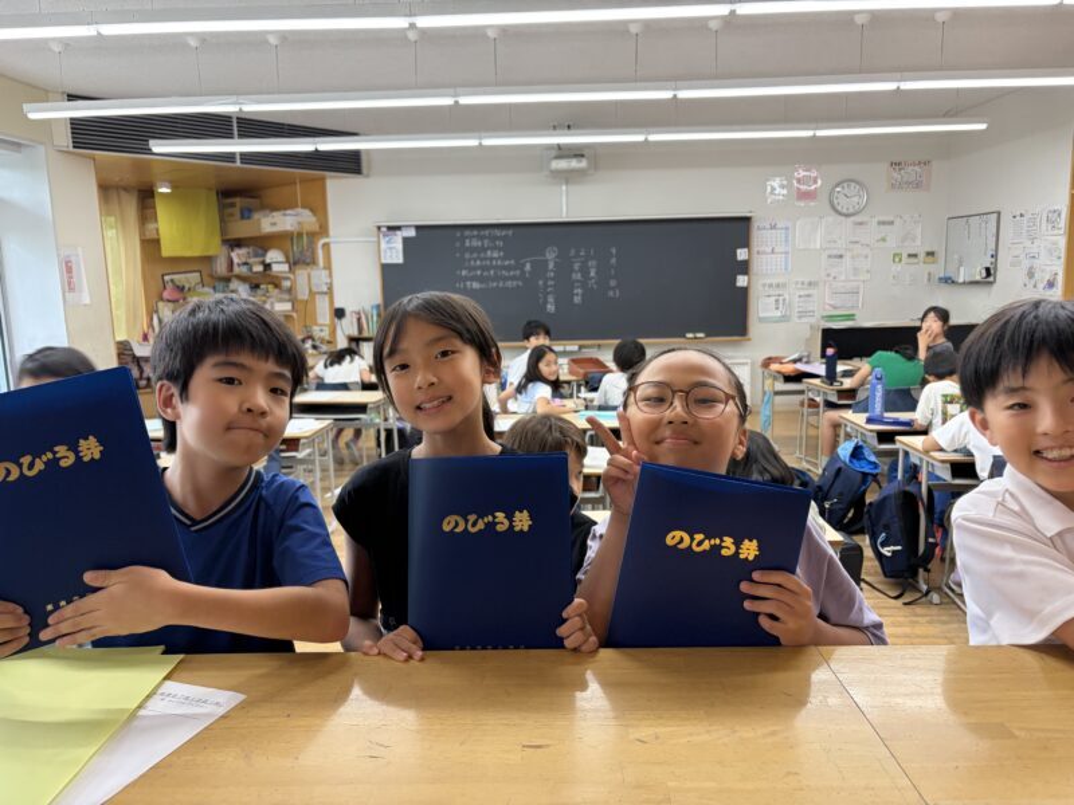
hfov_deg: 67.3
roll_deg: +2.0
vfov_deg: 53.1
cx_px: 537
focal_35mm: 26
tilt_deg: -9.4
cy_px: 402
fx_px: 807
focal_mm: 5.96
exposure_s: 1/100
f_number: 1.6
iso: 200
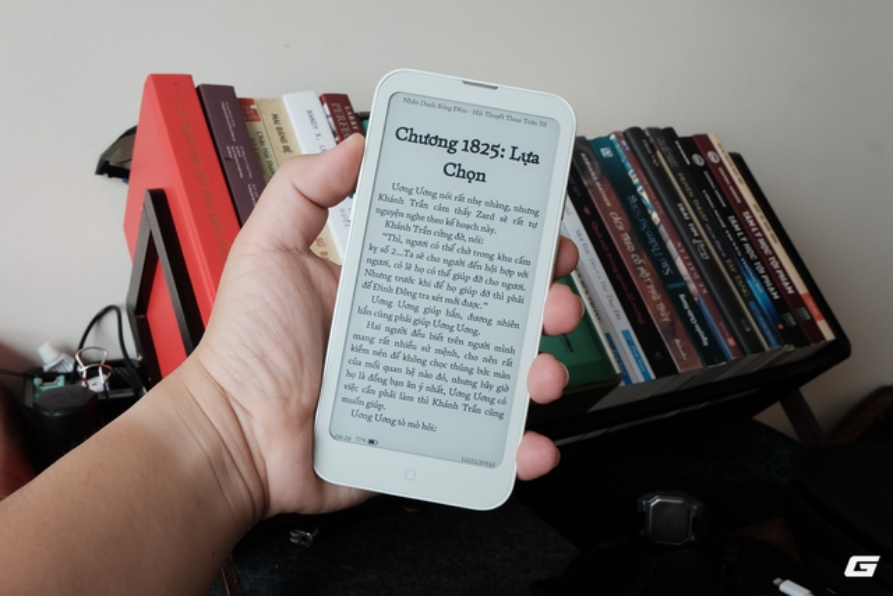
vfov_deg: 36.9
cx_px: 446
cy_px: 298
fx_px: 893
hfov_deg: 53.1
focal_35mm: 36
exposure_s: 1/60
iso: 500
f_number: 9
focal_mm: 24.3
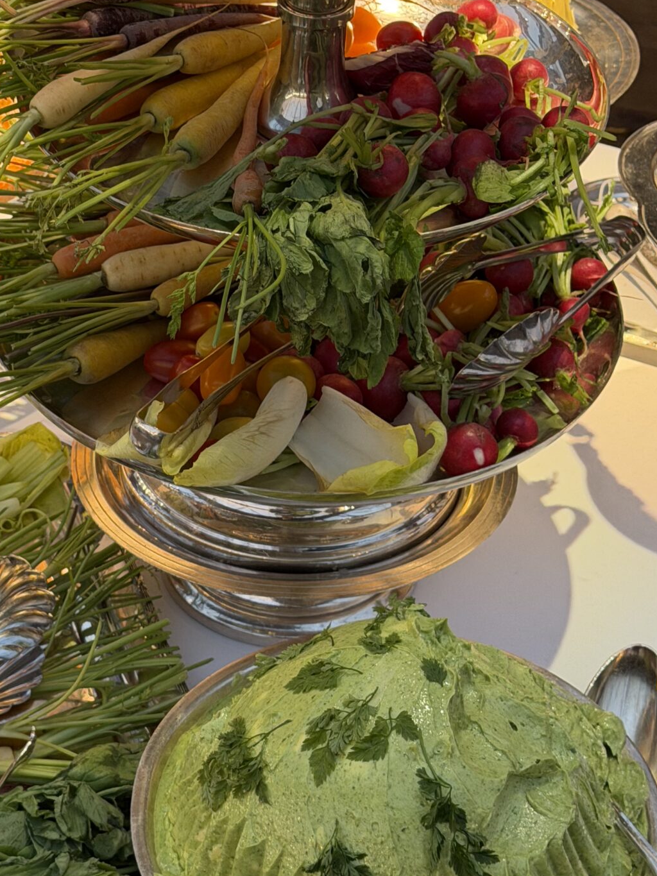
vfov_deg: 21.8
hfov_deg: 16.3
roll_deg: +0.9
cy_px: 401
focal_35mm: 90
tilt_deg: -34.1
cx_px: 160
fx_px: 2277
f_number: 1.78
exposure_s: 1/50
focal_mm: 6.76
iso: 100
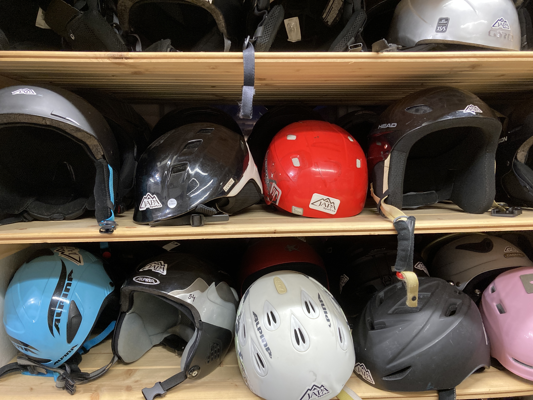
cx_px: 266
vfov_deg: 49.7
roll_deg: +0.3
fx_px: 431
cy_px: 200
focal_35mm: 28
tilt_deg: -5.3
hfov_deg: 63.4
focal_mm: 3.99
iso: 250
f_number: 1.8
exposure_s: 1/50
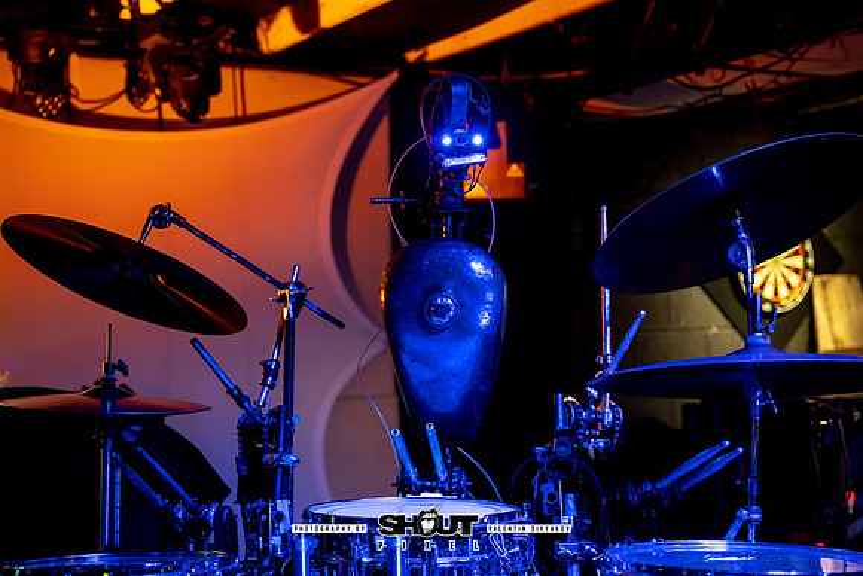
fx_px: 1420
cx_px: 440
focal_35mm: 59
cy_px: 325
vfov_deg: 22.9
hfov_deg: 33.8
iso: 1000
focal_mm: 47.6
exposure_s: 1/200
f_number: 2.8
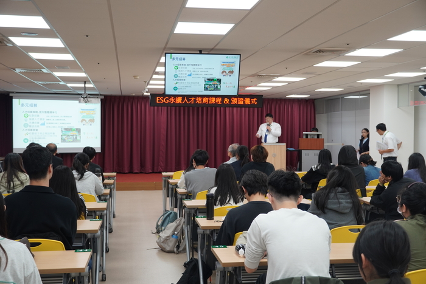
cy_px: 142
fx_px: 550
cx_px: 213
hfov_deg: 42.3
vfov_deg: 29.0
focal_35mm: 46
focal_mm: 31
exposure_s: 1/60
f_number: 4
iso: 400
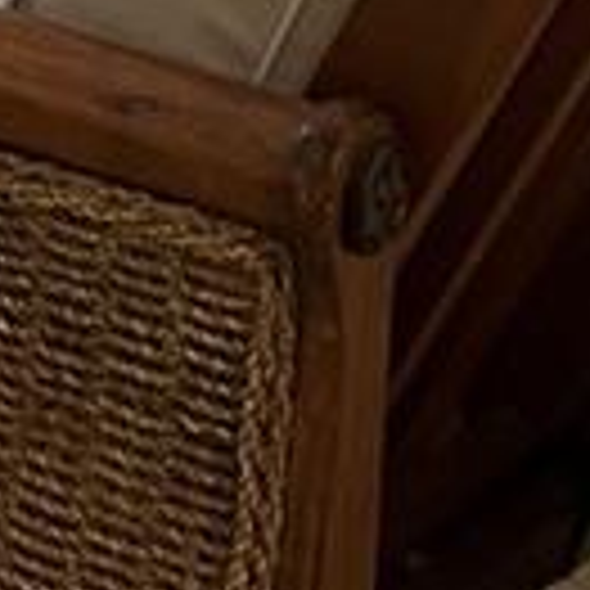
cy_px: -928
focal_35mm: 211
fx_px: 4069
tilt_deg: -10.8
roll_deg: +1.4
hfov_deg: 7.4
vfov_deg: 7.6
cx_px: -1166
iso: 100
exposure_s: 1/60
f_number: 1.5
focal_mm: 5.7
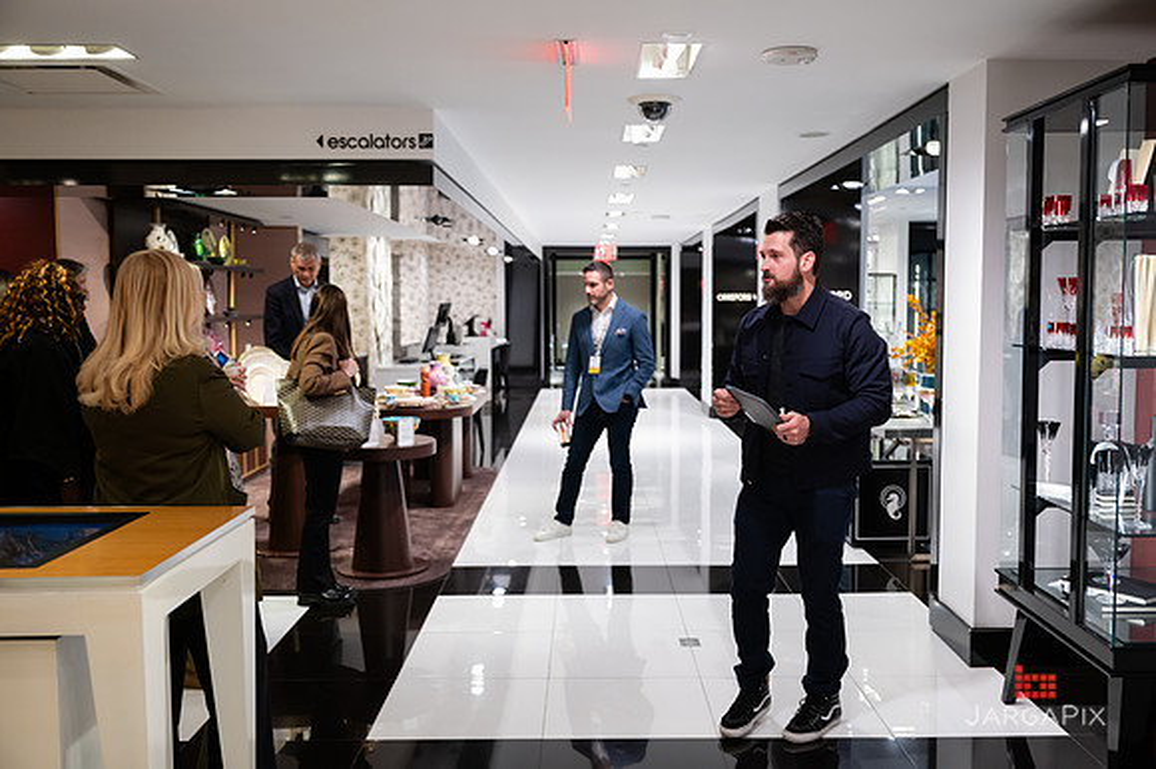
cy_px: 376
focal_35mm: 34
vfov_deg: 39.3
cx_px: 591
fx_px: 1078
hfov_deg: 56.4
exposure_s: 1/160
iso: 640
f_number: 3.2
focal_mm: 32.5
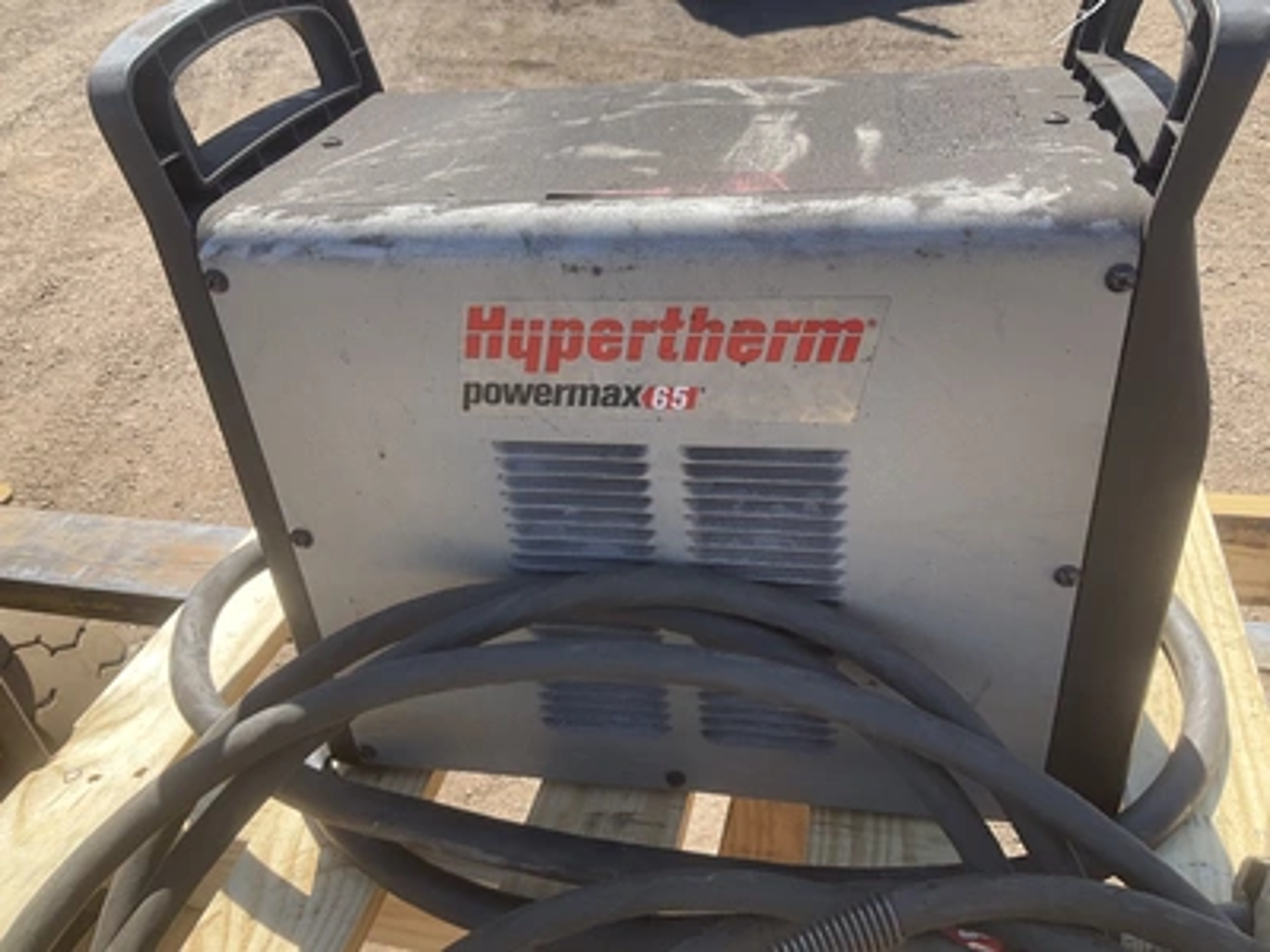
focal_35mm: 29
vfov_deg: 48.2
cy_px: 476
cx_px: 635
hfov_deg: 61.7
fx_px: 1064
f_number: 1.8
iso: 25
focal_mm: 3
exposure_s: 1/613
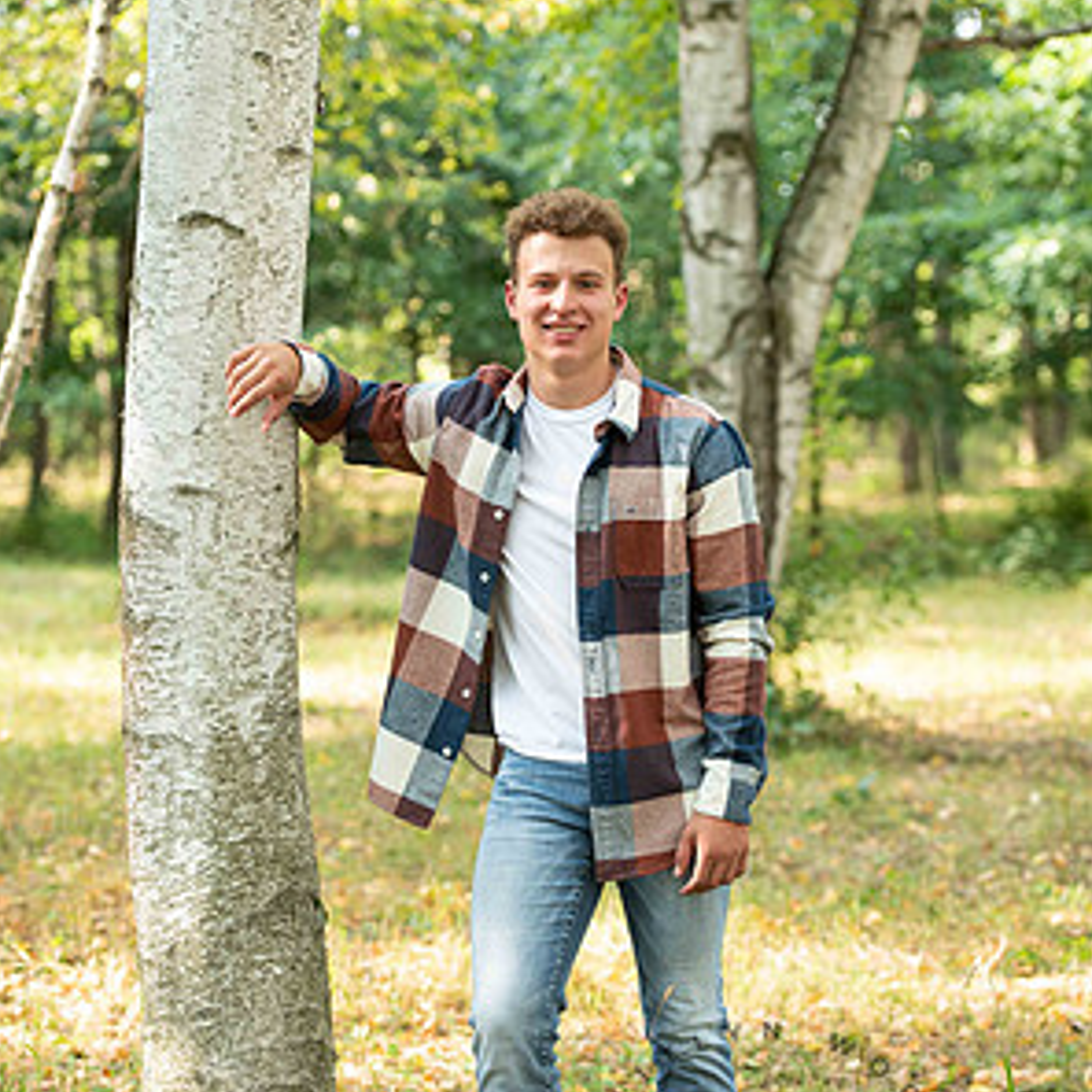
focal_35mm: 106
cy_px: 627
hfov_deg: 16.4
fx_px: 3783
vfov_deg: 16.4
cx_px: 542
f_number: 3.2
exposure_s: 1/200
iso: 400
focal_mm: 82
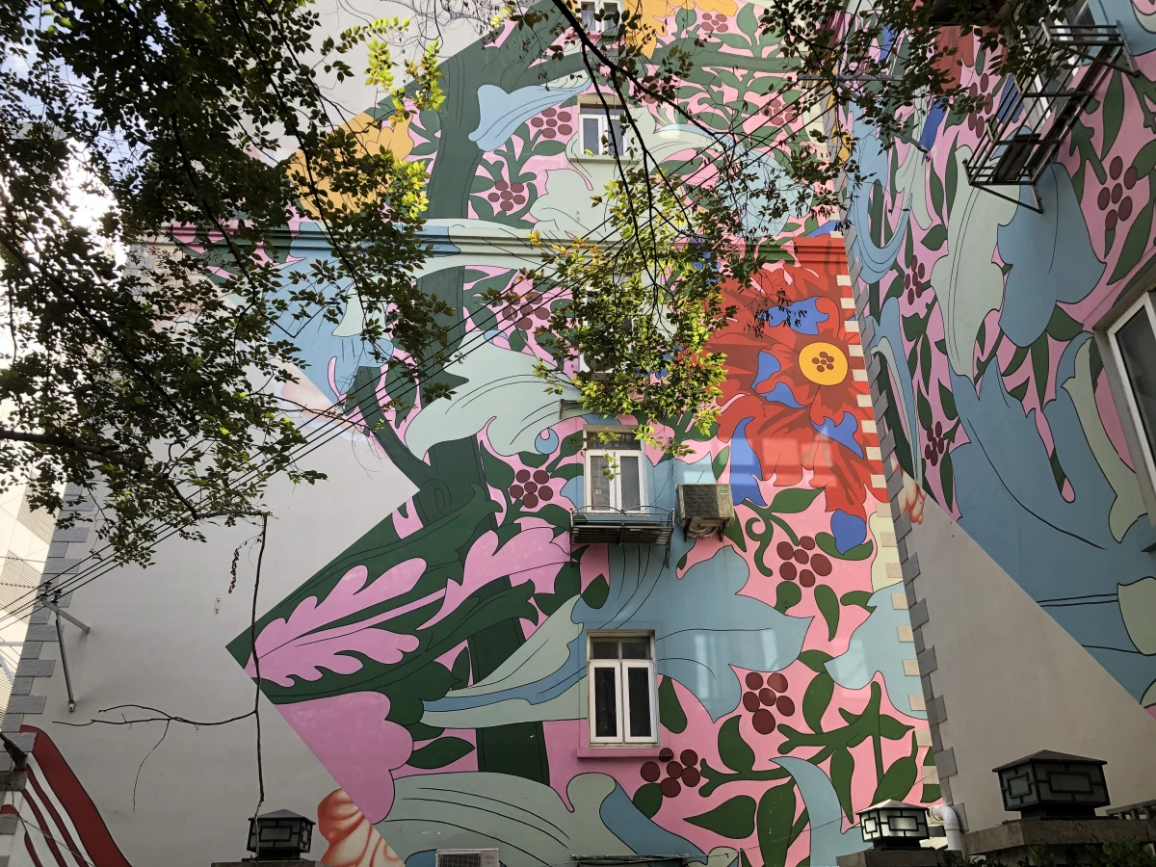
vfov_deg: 49.7
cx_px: 578
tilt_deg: +28.4
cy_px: 434
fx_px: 935
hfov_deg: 63.4
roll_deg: +1.3
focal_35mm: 28
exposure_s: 1/397
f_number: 1.8
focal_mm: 4
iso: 20
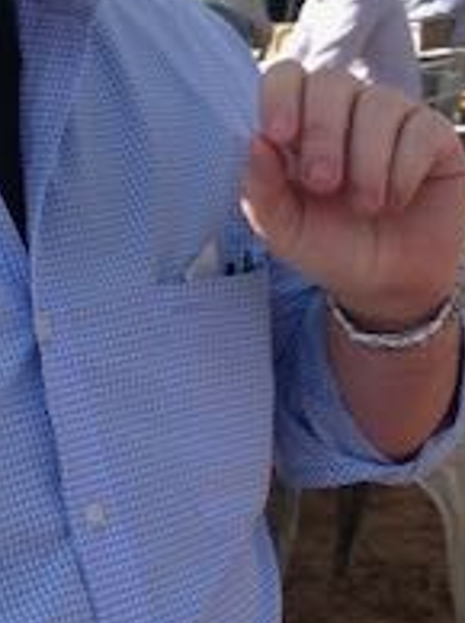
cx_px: 148
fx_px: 1957
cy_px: 154
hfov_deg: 13.5
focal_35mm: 109
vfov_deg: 18.0
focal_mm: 4.12
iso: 50
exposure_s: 1/645
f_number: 2.4
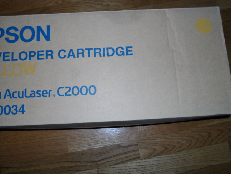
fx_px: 200
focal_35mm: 30
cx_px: 104
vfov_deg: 46.8
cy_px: 79
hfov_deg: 59.8
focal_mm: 4.5
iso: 100
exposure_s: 1/10
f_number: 9.2
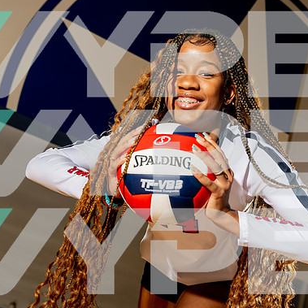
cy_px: 153
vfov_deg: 32.8
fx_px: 523
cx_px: 137
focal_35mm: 52
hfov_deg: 32.8
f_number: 5.6
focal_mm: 40
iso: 250
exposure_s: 1/250
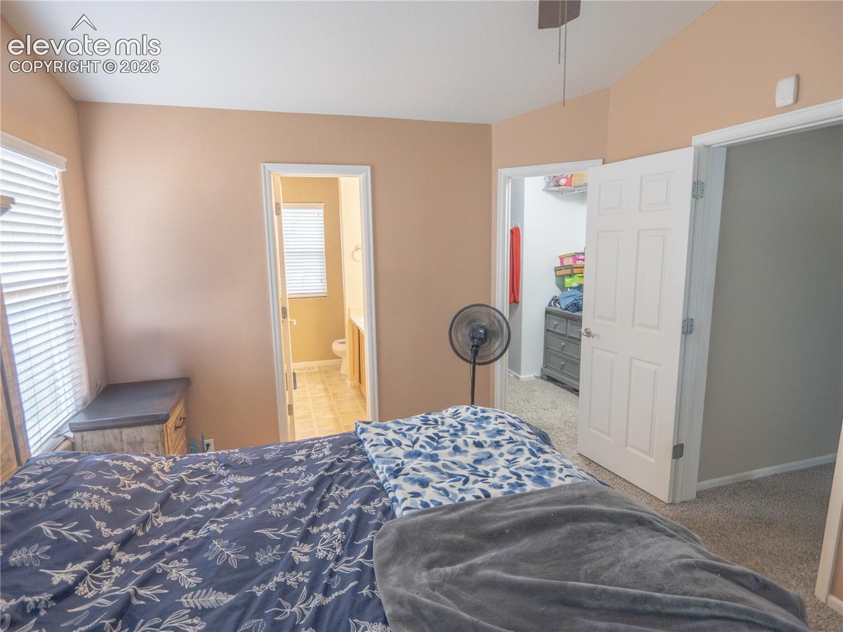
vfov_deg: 71.6
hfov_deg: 87.8
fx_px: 438
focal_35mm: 18
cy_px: 316
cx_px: 422
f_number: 4
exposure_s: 1/400
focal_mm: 9
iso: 4000
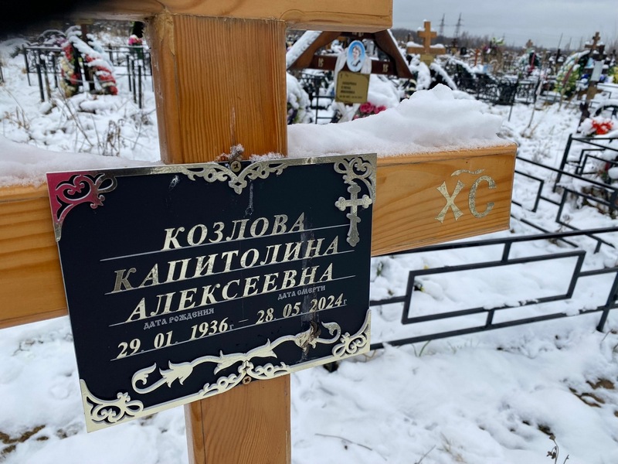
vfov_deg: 53.1
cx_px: 309
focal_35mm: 26
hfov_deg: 67.3
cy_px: 232
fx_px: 464
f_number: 1.8
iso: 32
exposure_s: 1/276
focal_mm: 4.25
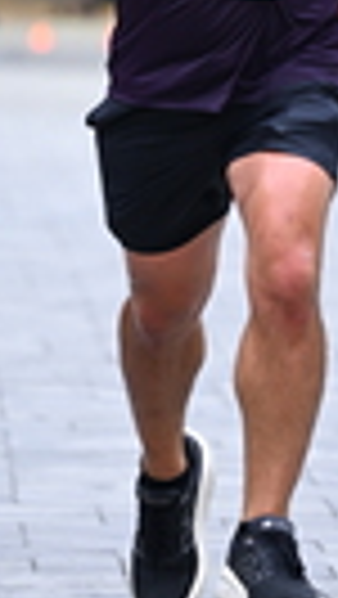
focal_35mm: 585
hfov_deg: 2.1
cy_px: -310
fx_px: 9303
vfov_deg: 3.7
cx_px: 291
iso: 1000
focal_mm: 135
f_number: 2.8
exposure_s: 1/1600
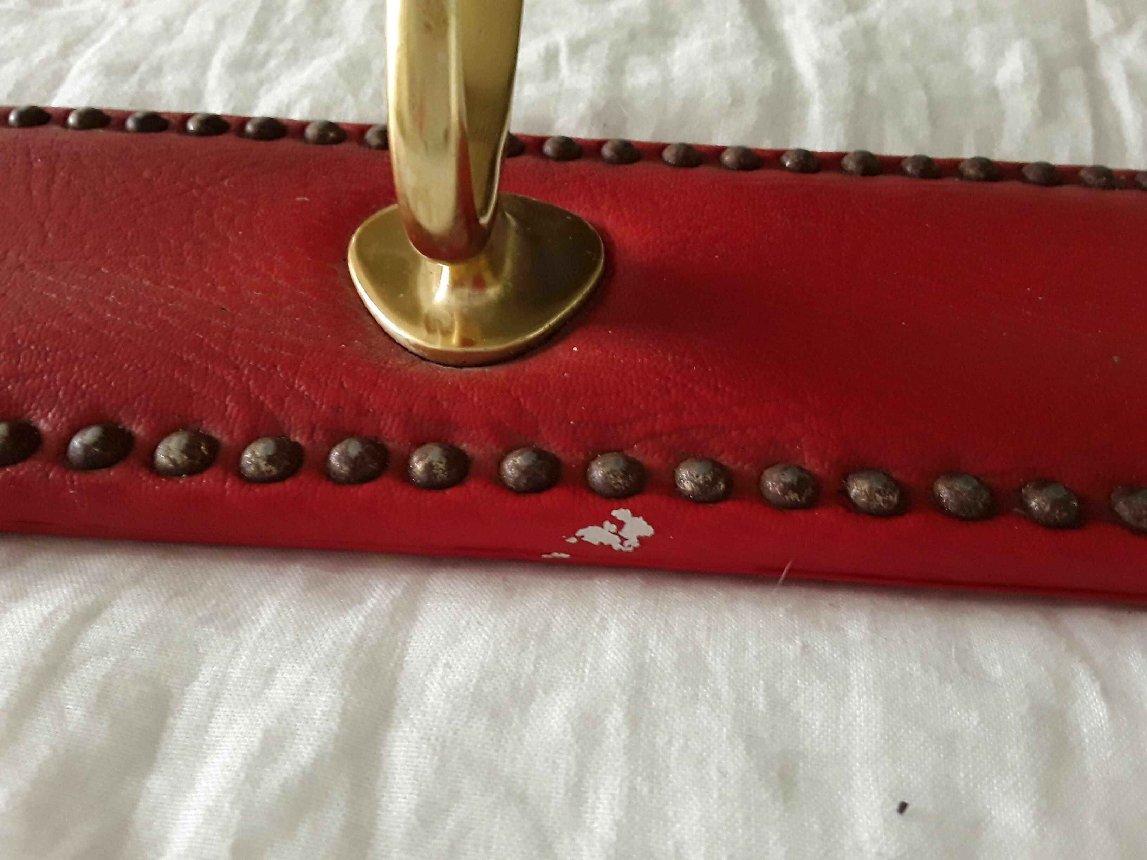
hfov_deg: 65.3
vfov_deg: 51.4
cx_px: 574
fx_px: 895
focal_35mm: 27
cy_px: 430
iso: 200
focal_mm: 2.91
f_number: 1.9
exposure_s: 1/17
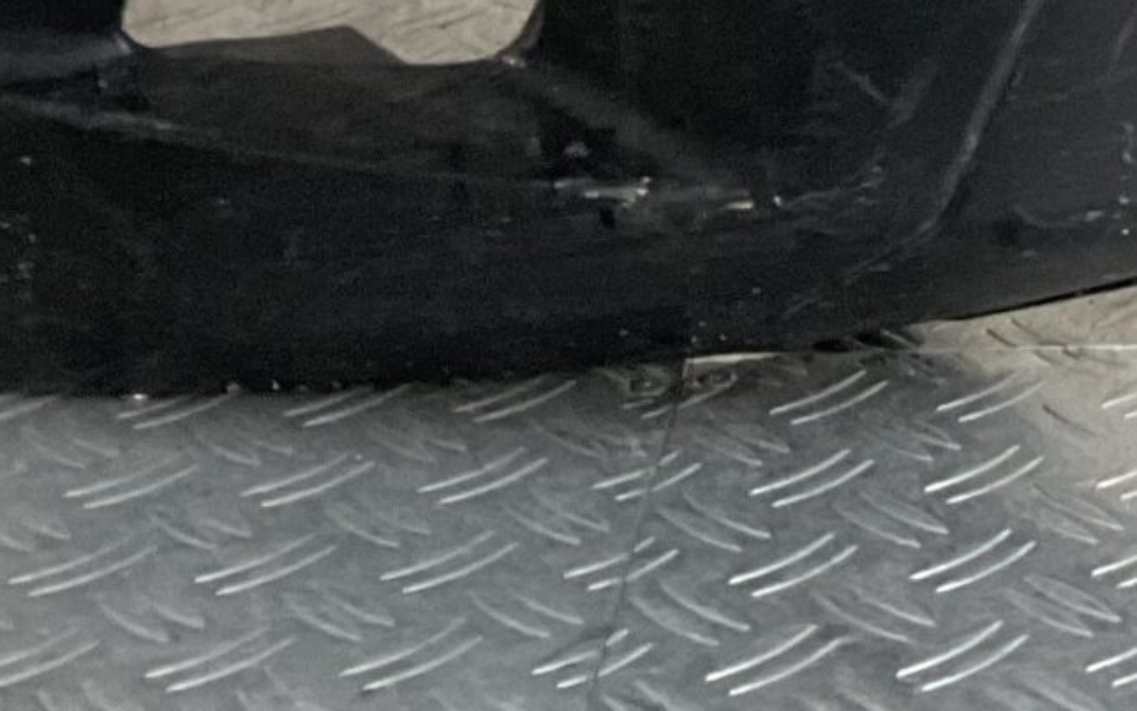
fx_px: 3780
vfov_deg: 9.8
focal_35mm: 122
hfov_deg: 15.9
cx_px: 1641
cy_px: -827
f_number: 1.8
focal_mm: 3
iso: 64
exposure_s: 1/60
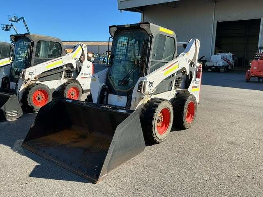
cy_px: 98
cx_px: 132
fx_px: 220
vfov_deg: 48.2
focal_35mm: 29
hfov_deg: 61.7
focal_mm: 3
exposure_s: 1/1279
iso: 25
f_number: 1.8
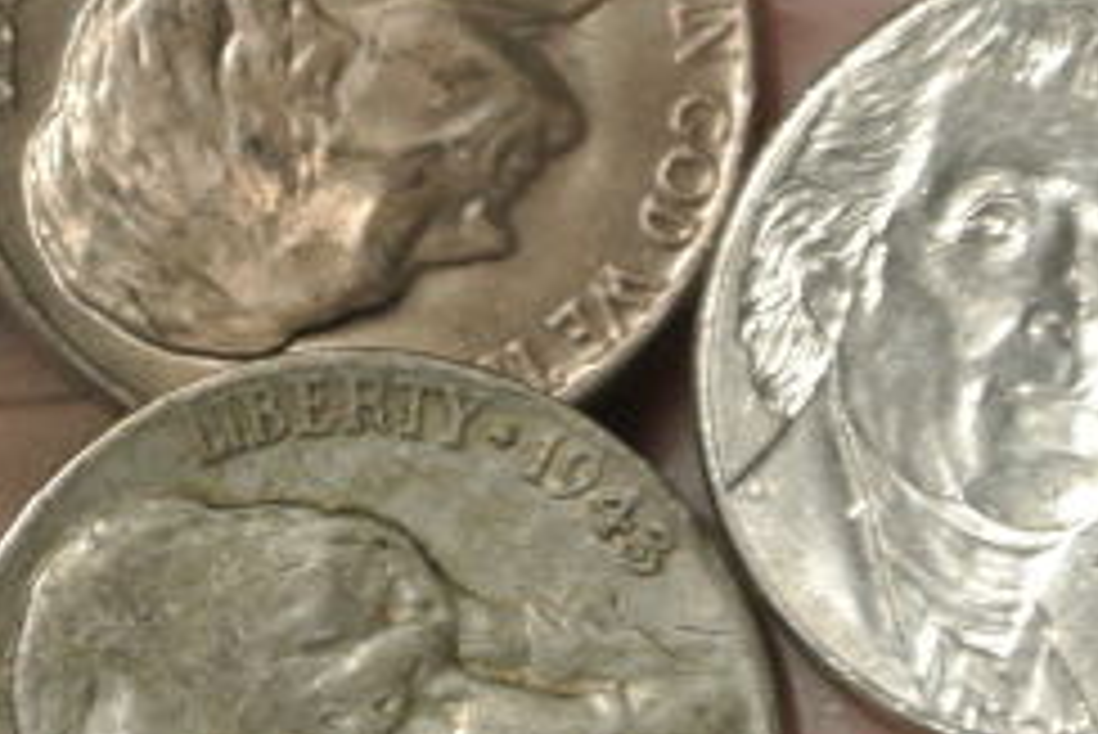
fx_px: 5554
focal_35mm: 182
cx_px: 117
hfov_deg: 11.2
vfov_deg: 7.6
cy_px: 266
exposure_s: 1/15
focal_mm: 27.6
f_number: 5.6
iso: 800
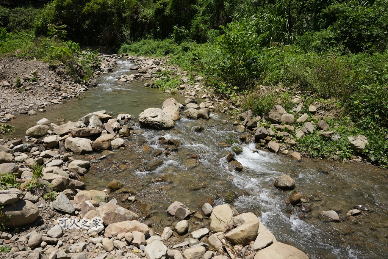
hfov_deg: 73.7
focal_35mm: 24
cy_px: 130
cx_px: 194
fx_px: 259
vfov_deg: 53.1
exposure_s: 1/250
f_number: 8
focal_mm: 24
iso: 100
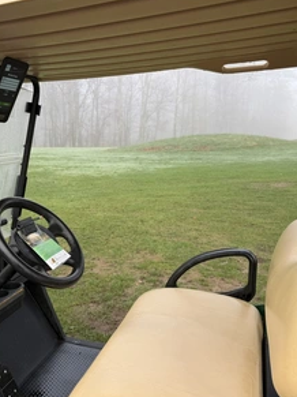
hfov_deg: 42.1
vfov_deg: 55.4
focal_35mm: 33
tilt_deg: -5.3
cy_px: 195
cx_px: 90
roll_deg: -0.4
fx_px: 378
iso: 80
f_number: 1.78
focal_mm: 6.76
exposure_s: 1/514
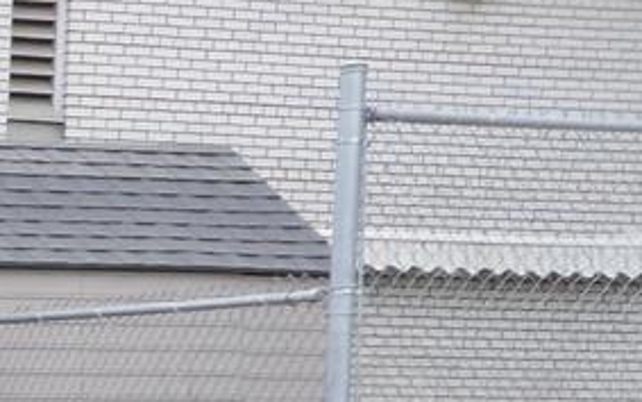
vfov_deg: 7.3
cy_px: 1004
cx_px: -730
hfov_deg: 11.1
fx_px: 2940
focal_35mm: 168
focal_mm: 6.3
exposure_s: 1/181
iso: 80
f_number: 3.5
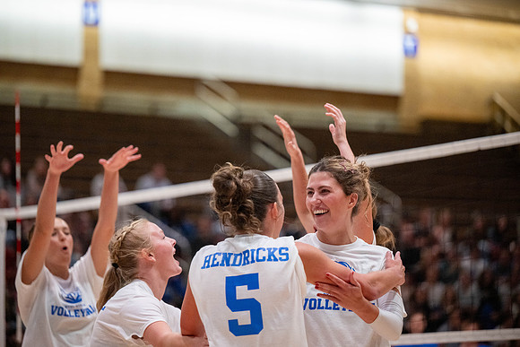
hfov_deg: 14.2
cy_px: 174
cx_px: 260
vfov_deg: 9.5
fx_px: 2095
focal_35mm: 145
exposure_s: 1/640
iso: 5000
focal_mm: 145
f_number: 2.8
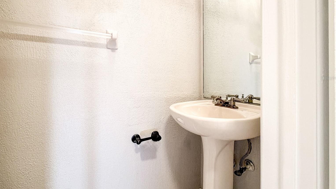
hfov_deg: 99.4
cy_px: 78
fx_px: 143
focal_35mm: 16
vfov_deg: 66.6
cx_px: 165
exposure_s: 1/60
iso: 320
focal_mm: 2.22
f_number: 2.2
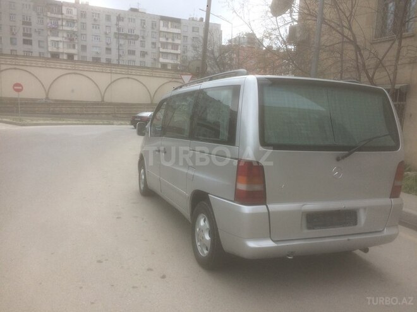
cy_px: 156
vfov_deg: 48.2
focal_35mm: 29
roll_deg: -2.0
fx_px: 349
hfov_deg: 61.7
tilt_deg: -5.5
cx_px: 208
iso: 32
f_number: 2.2
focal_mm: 4.15
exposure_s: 1/1520
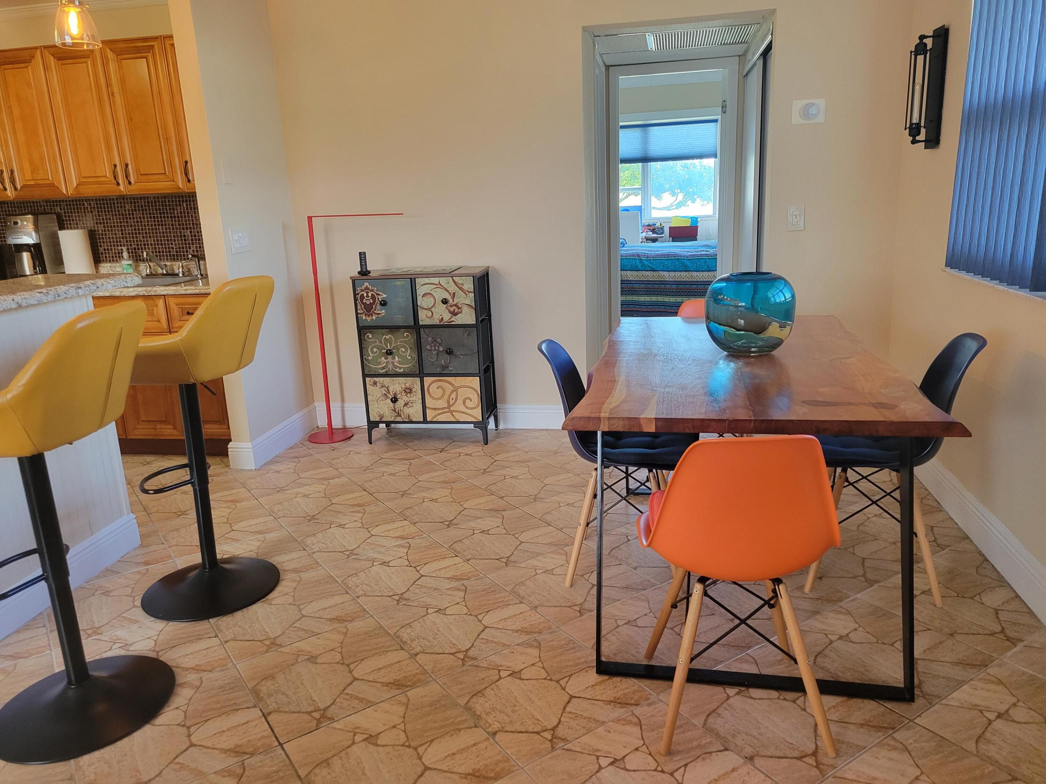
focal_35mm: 26
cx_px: 523
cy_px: 392
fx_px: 786
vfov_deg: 53.1
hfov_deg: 67.3
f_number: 1.8
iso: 320
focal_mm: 5.4
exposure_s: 1/120
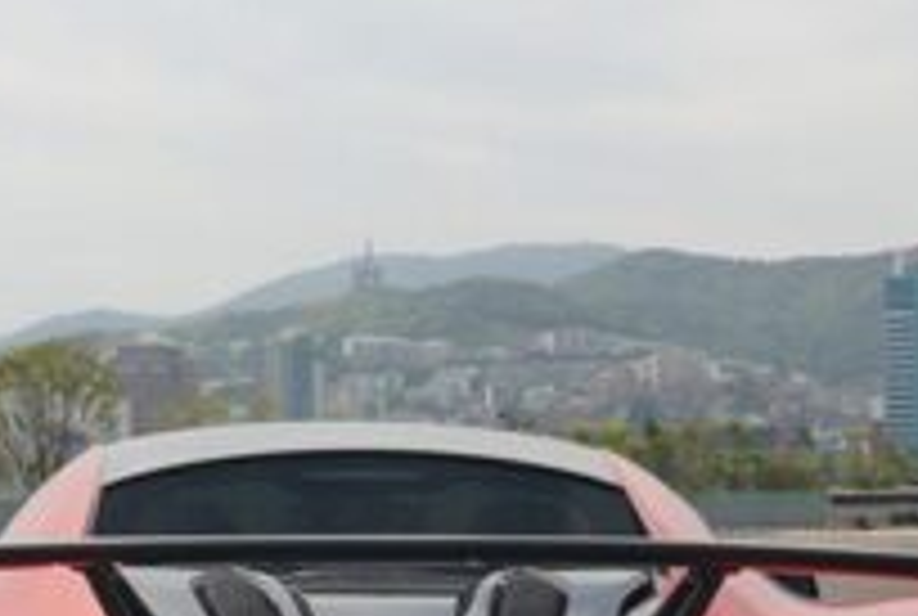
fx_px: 2363
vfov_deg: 14.5
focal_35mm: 92
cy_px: 672
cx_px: 356
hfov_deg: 21.9
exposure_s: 1/640
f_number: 6.3
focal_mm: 21
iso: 100
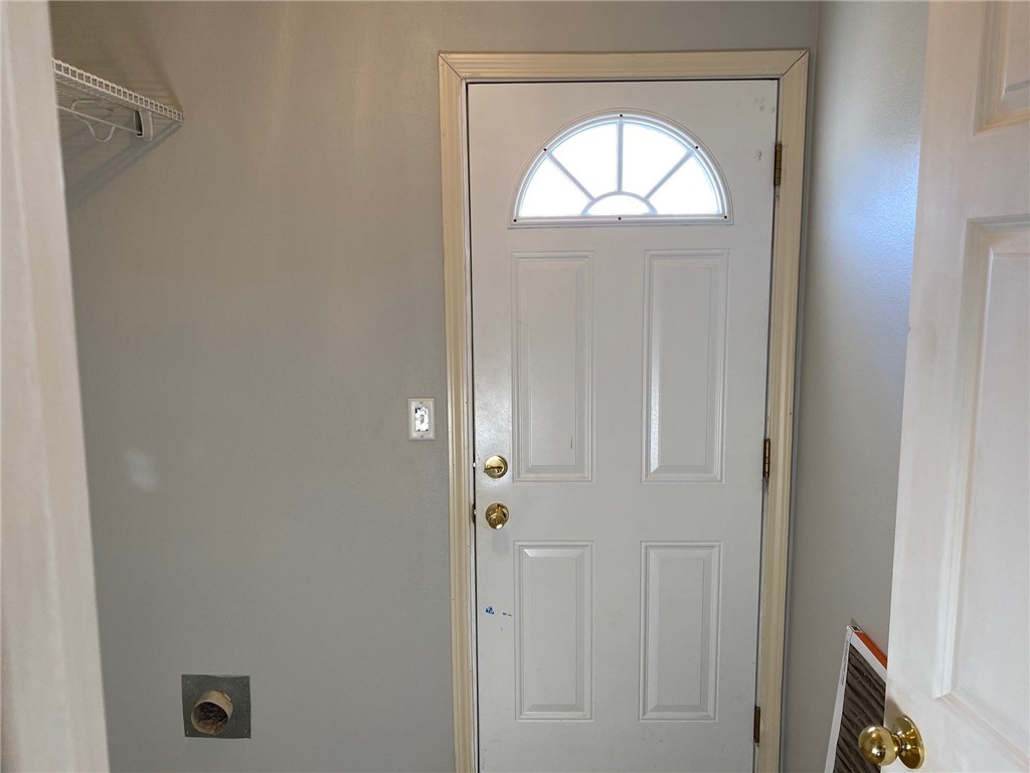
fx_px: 774
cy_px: 386
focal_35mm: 26
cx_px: 515
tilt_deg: -7.1
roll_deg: -0.2
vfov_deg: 53.1
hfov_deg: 67.3
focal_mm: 4.25
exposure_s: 1/120
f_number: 1.8
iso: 80
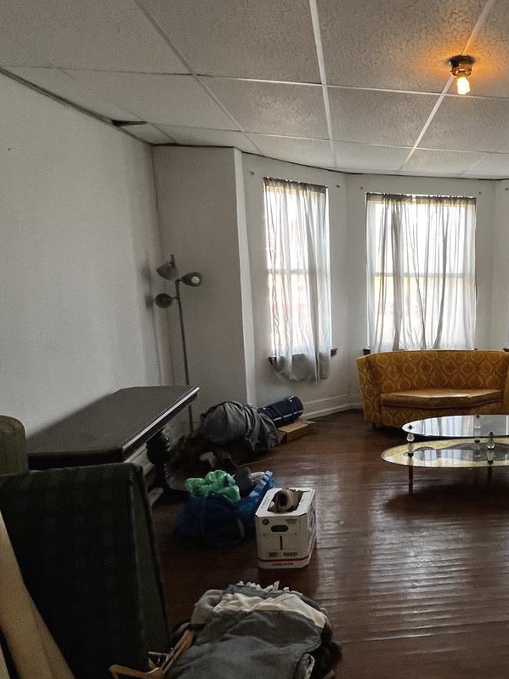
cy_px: 369
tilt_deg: -10.3
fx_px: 490
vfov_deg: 69.3
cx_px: 438
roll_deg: +0.2
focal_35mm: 25
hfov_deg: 50.0
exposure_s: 1/60
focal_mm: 1.57
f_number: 1.8
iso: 250
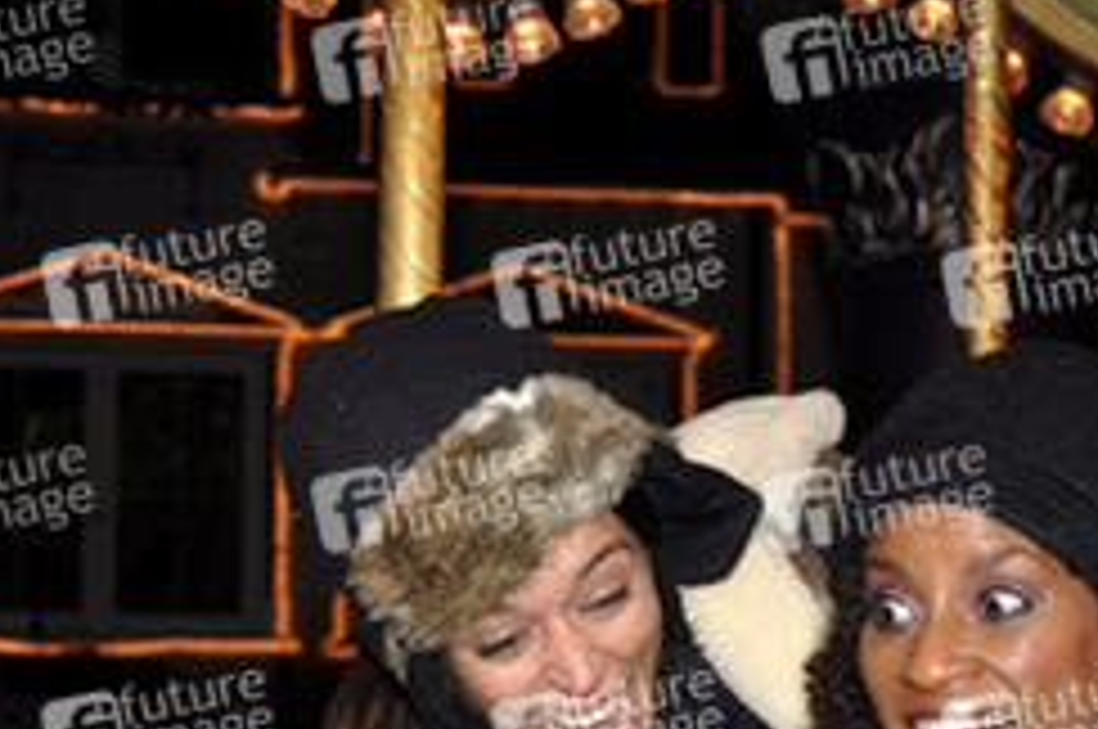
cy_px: 612
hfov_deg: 16.4
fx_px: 3805
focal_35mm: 125
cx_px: 488
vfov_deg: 10.9
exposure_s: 1/125
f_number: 4.8
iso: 400
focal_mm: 45
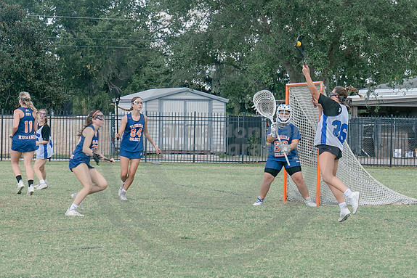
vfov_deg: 8.0
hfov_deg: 11.9
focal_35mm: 172
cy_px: 146
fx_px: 1993
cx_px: 200
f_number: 5.6
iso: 250
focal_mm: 70
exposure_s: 1/500
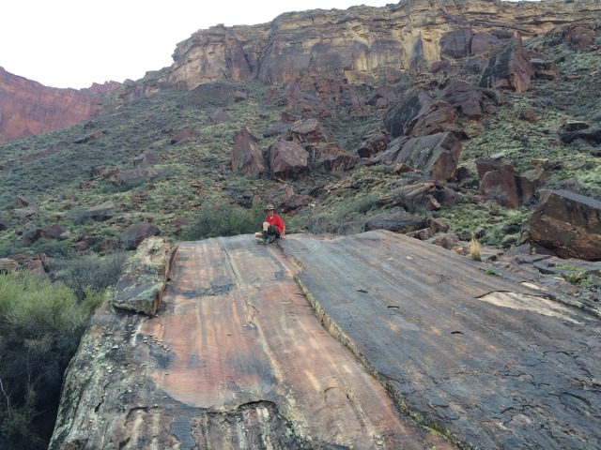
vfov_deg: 48.2
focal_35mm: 29
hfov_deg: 61.7
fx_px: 503
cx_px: 300
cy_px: 225
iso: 32
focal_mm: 4.15
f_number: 2.2
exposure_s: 1/243
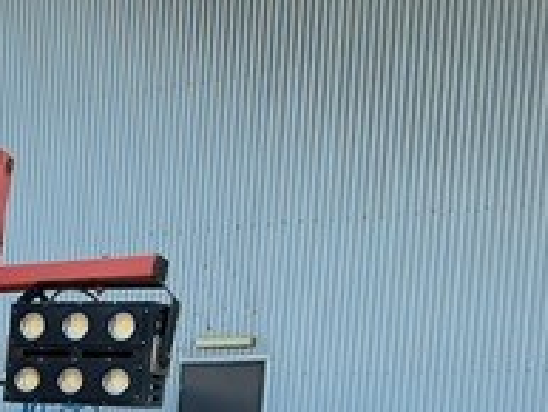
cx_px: -278
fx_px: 1521
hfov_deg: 18.1
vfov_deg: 14.1
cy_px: 671
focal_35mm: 96
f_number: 1.8
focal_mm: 3
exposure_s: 1/284
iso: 25
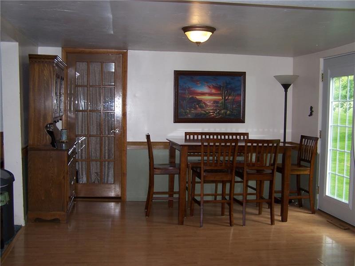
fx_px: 390
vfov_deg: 37.7
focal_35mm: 38
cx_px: 178
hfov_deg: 49.0
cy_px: 133
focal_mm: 6.3
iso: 80
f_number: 2.8
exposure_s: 1/60
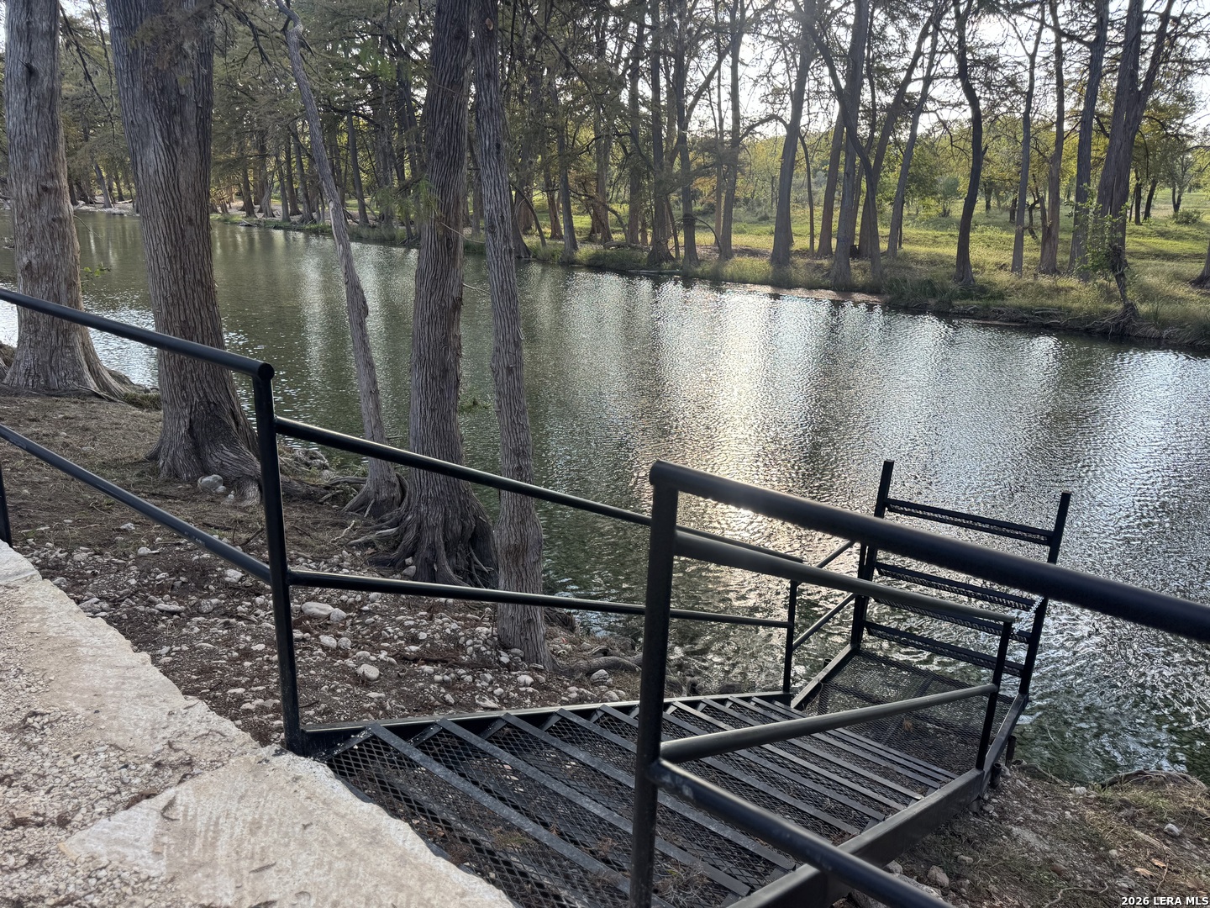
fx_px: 839
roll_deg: -3.8
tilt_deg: -16.8
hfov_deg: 71.6
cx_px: 605
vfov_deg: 56.8
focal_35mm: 24
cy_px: 454
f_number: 1.78
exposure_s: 1/368
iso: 80
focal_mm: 6.76
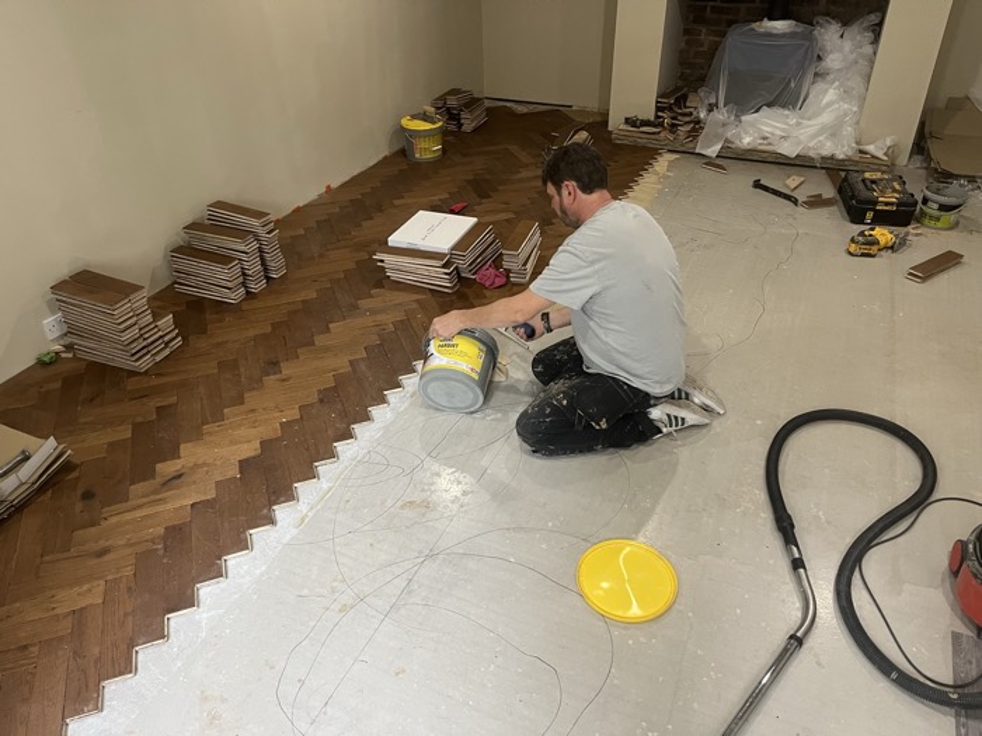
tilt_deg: -35.4
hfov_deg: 67.3
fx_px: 738
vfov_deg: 53.1
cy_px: 368
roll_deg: +1.8
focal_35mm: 26
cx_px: 491
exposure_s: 1/60
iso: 200
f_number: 1.6
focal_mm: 5.1
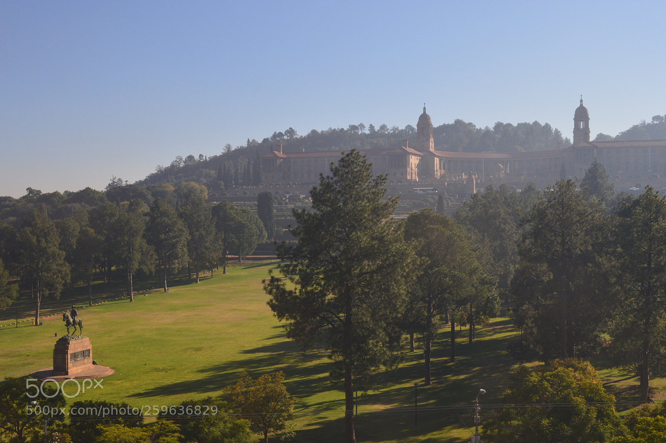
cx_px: 333
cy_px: 222
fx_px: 832
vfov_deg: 29.8
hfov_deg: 43.6
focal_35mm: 45
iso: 400
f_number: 10
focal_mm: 30
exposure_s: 1/200
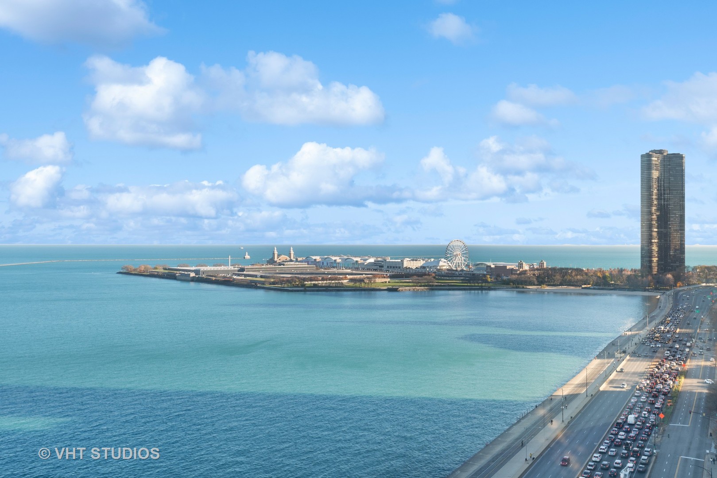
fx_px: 697
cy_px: 239
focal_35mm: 35
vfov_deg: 37.9
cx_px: 358
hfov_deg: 54.4
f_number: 8
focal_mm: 35
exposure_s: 1/100
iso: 200
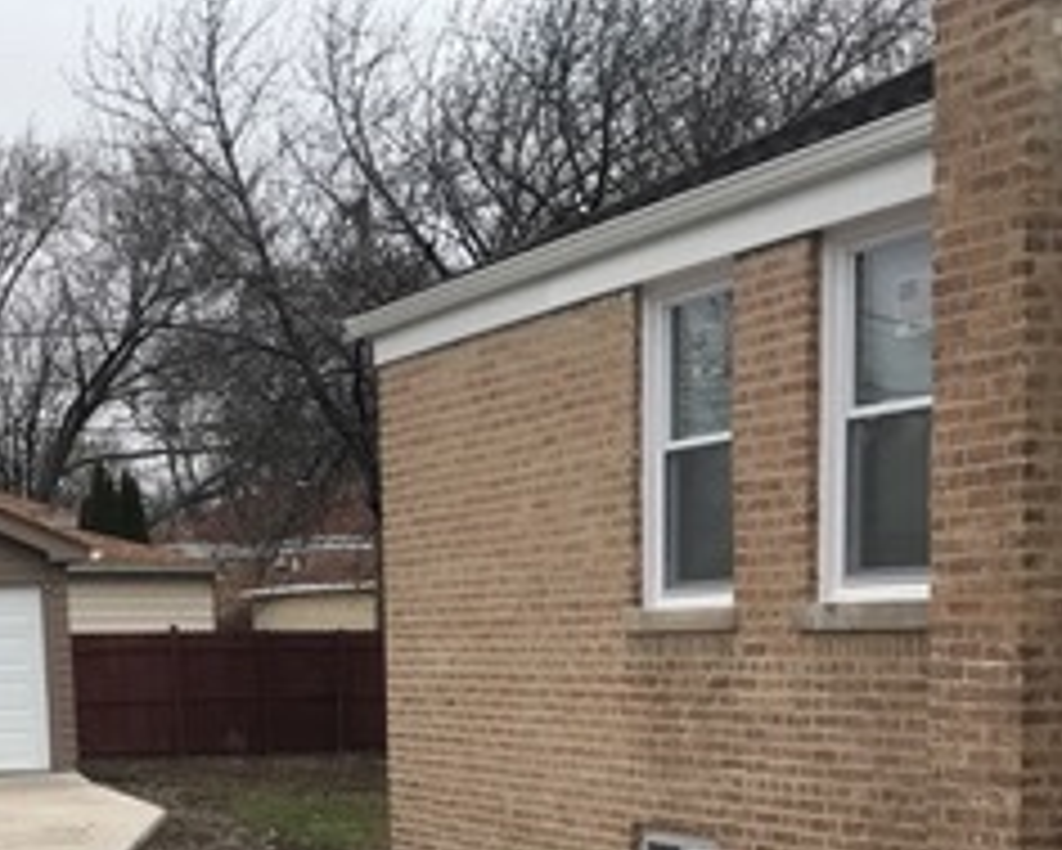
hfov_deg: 25.7
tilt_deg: -4.1
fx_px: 2327
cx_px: 423
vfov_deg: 19.7
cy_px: 962
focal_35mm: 74
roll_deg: +3.0
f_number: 1.8
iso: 20
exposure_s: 1/720
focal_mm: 3.99
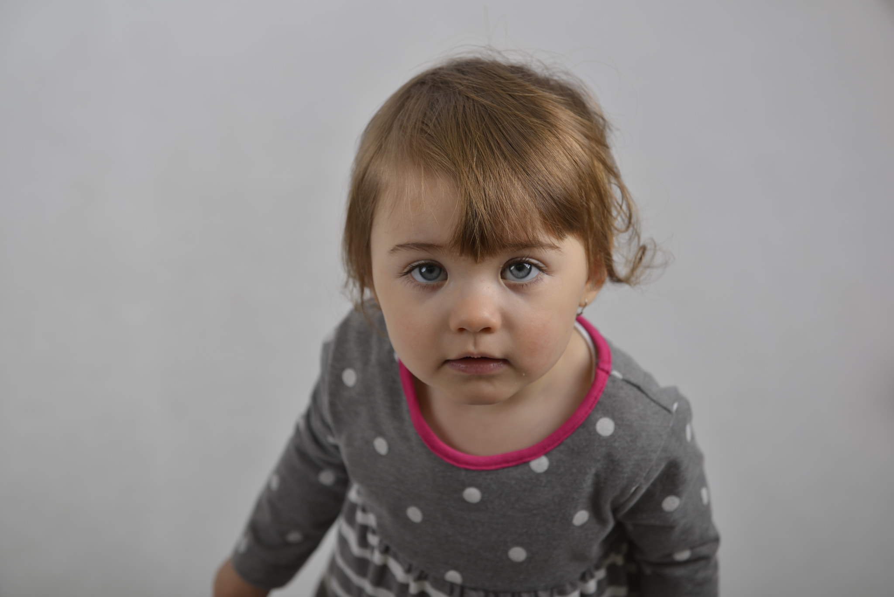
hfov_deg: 28.8
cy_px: 298
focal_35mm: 70
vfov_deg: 19.5
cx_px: 447
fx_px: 1739
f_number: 5
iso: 100
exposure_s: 1/160
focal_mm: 70
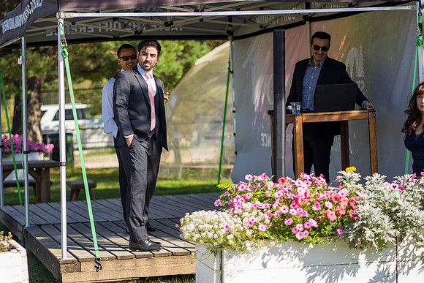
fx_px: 1301
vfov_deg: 12.4
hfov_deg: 18.5
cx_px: 149
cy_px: 109
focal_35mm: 110
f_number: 2
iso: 250
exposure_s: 1/5000
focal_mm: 85
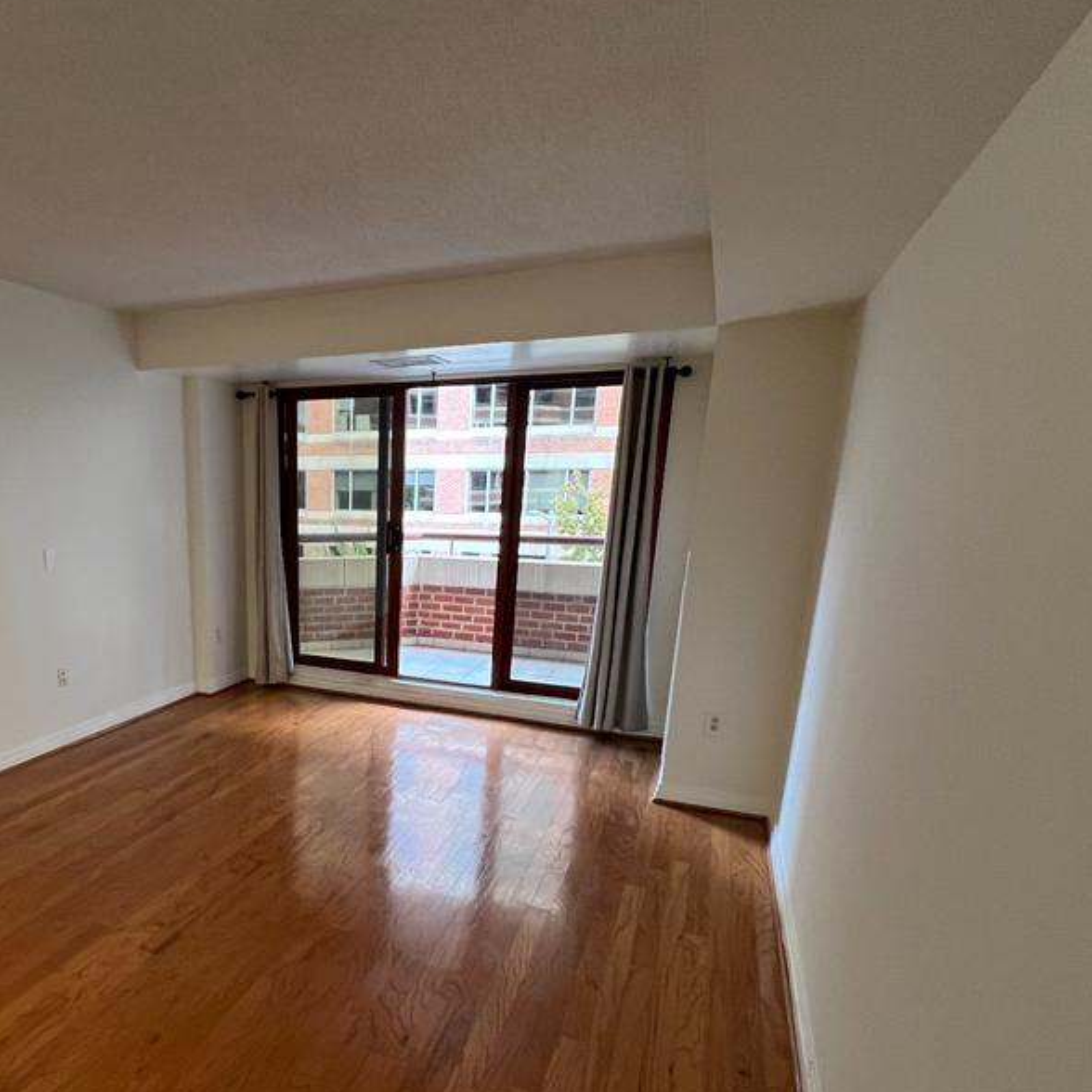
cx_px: 325
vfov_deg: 73.5
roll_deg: +0.0
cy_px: 685
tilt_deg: -15.1
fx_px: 714
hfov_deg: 71.5
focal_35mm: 20
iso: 250
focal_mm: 1.57
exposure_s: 1/60
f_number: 1.8
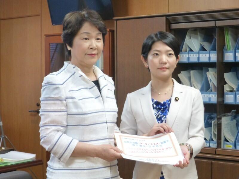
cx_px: 120
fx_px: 352
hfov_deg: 37.5
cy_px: 90
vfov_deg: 28.5
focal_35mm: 51
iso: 400
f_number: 4.4
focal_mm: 9
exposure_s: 1/20
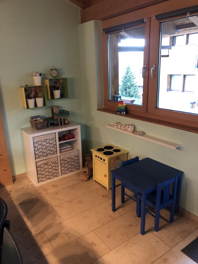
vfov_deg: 63.4
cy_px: 132
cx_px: 99
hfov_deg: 49.7
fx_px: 214
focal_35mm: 28
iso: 100
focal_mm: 3.99
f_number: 1.8
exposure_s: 1/9
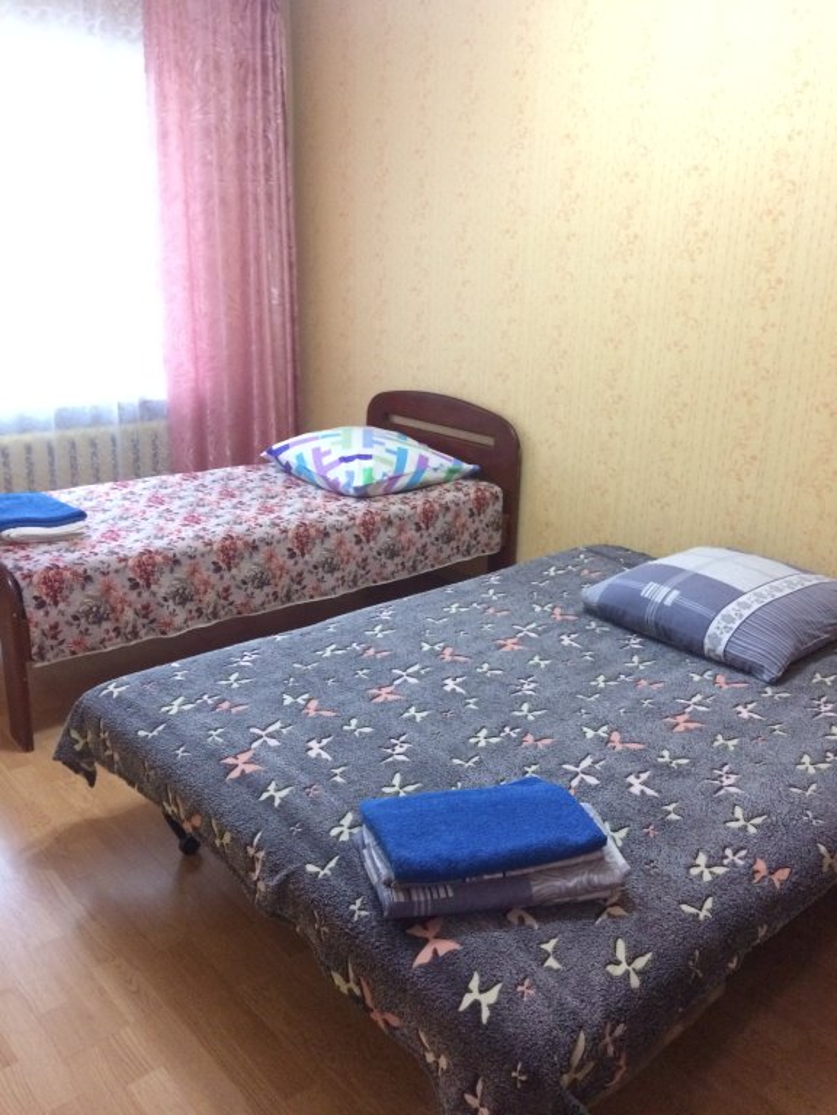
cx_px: 418
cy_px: 558
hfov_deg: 48.2
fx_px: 935
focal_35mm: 29
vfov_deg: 61.7
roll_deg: +0.0
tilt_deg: -21.0
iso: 400
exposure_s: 1/17
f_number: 2.2
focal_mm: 4.15
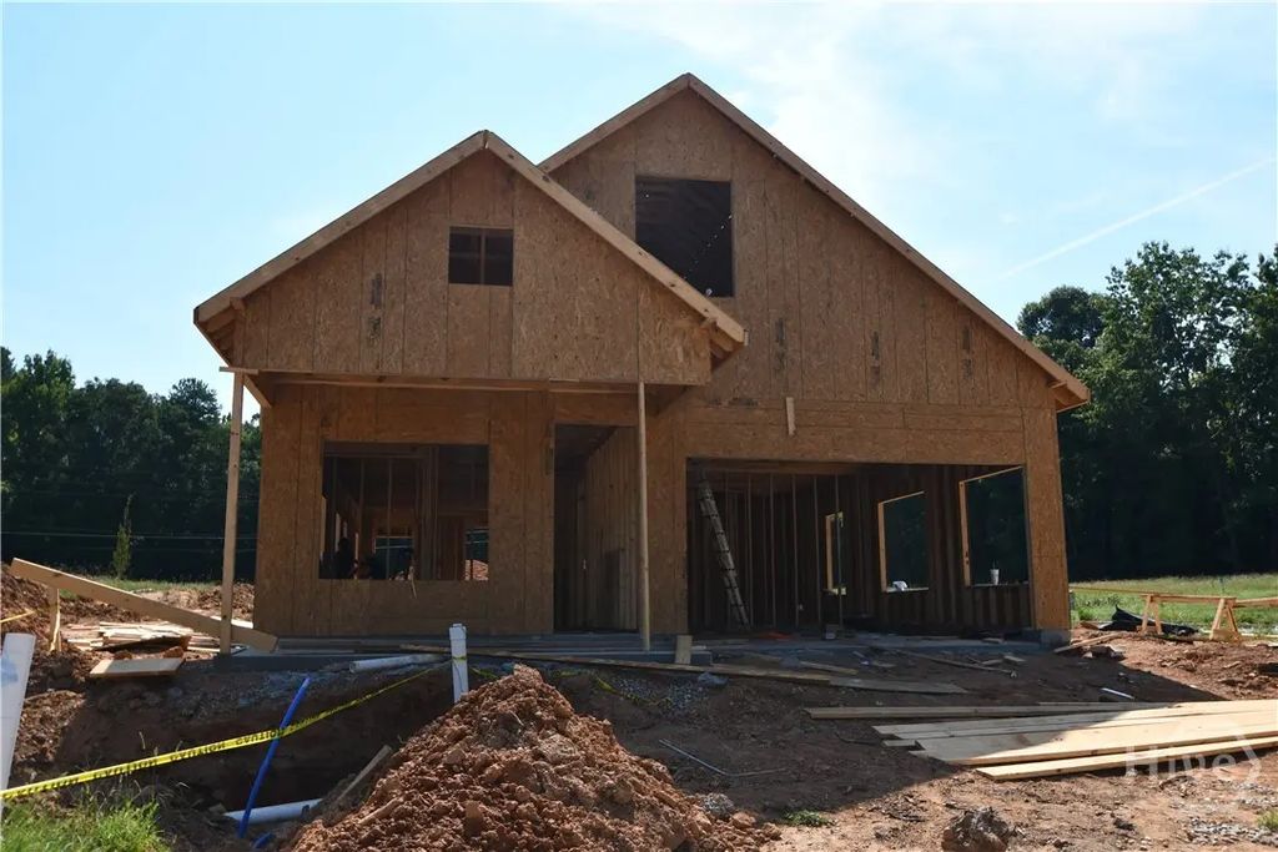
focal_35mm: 30
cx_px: 639
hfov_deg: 61.9
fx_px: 1065
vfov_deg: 43.6
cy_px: 426
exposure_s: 1/250
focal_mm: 20
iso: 100
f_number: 8
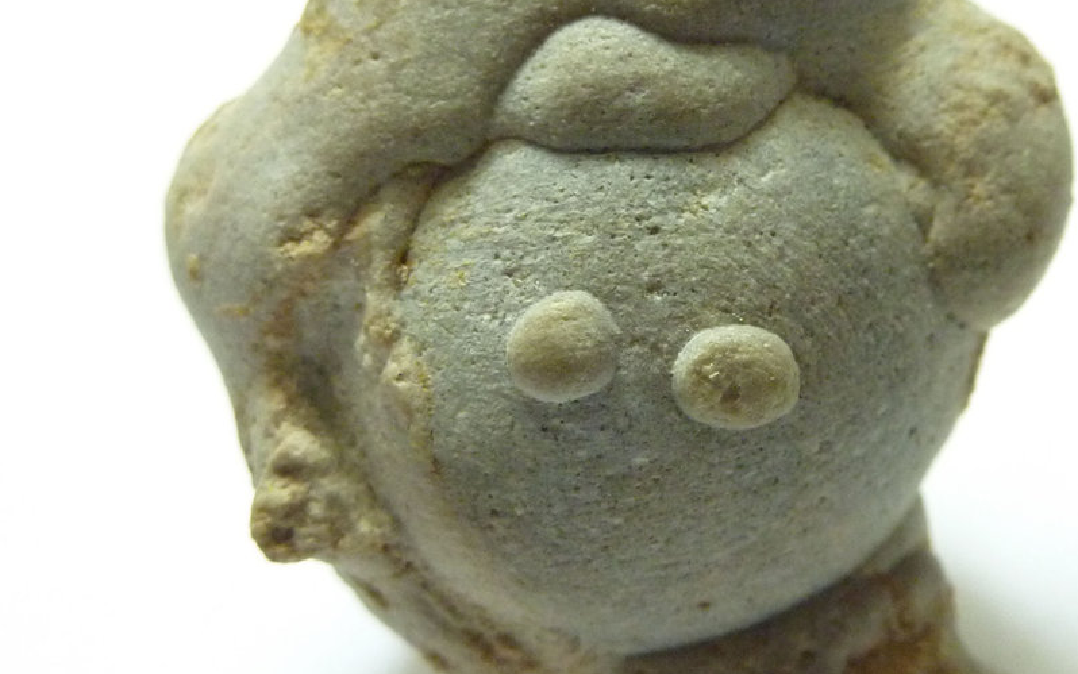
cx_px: 644
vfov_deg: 25.2
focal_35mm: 51
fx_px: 1499
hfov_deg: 39.4
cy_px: 224
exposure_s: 1/60
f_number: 3.3
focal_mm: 4.3
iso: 320
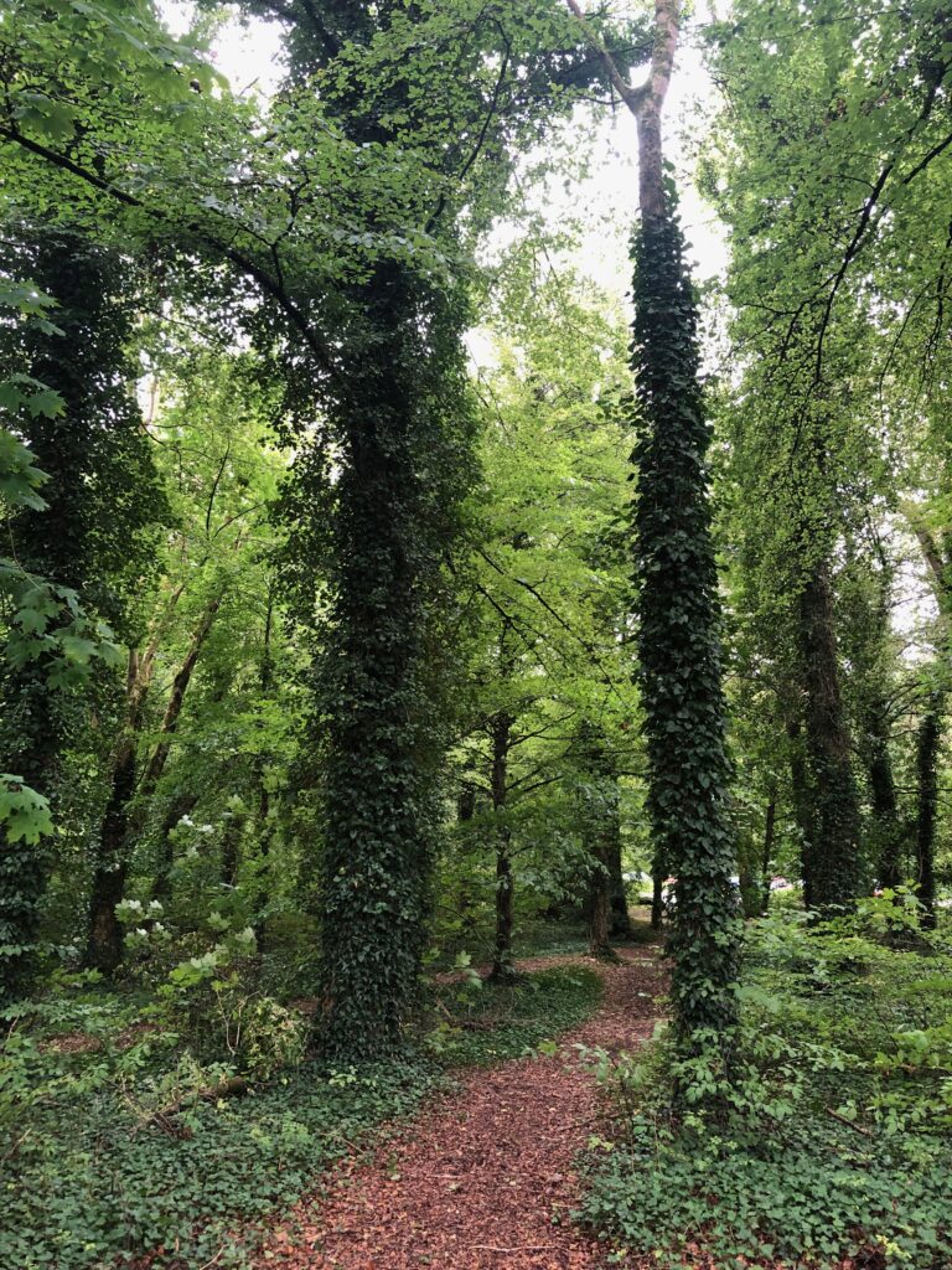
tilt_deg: +14.4
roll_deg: -0.3
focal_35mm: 28
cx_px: 476
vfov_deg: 63.4
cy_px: 635
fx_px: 1027
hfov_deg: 49.7
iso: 40
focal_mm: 3.99
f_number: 1.8
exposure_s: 1/17
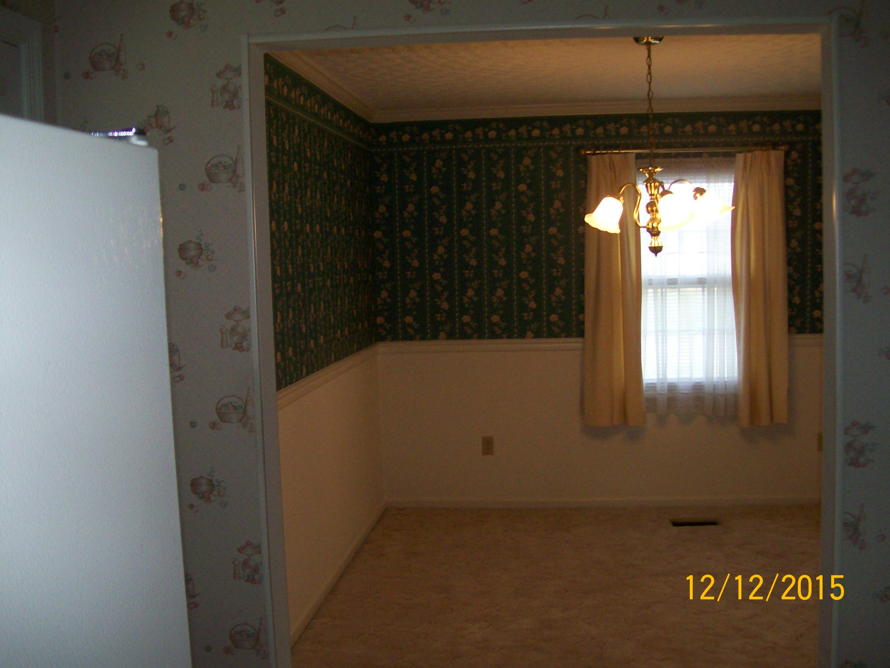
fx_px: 926
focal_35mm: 36
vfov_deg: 39.7
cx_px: 445
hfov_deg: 51.4
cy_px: 334
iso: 140
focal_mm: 6
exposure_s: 1/64
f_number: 2.7
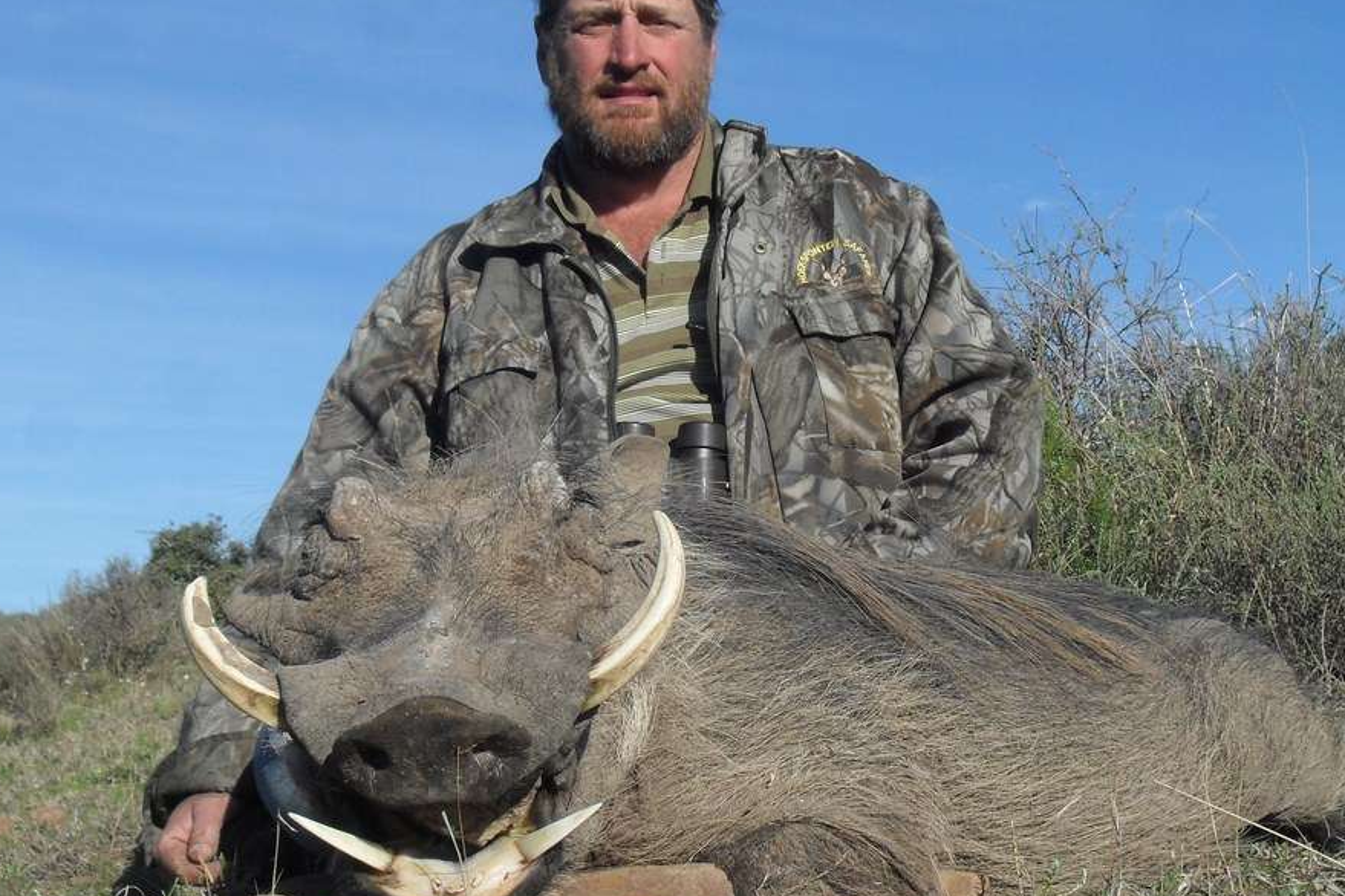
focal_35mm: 84
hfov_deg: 24.2
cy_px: 460
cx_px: 667
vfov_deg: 16.3
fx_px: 3138
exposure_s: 1/125
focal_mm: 11.7
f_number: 10.8
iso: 80
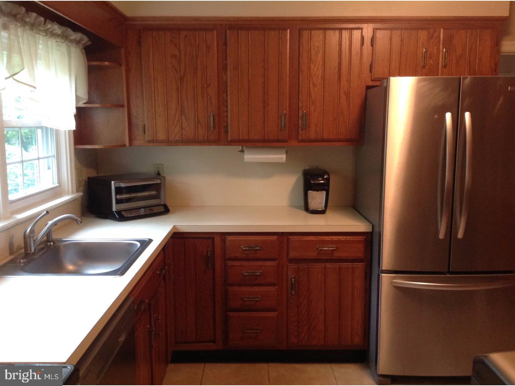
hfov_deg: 52.6
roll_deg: -0.9
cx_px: 258
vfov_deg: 40.7
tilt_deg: -6.1
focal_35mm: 35
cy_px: 193
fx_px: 521
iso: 250
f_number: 2.4
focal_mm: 4.28
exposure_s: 1/15
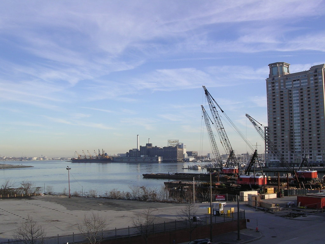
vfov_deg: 37.7
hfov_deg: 49.0
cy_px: 122
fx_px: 357
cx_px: 162
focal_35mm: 38
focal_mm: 5.8
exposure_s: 1/182
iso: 100
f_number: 5.6
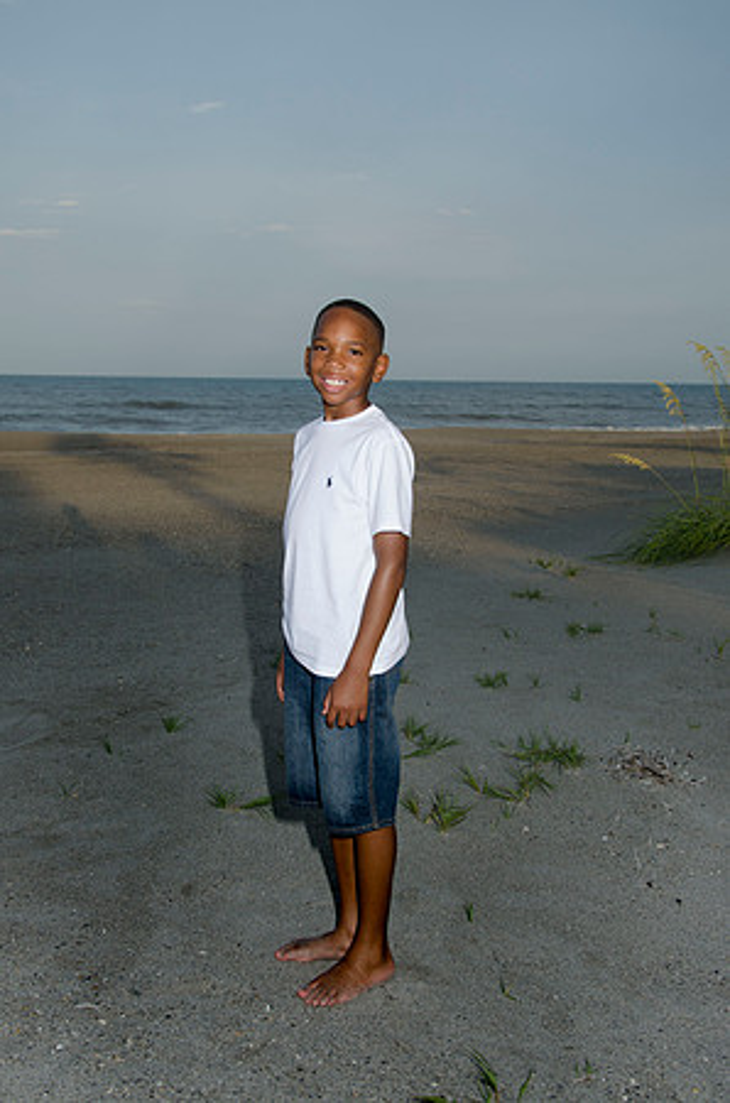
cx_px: 365
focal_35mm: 42
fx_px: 1283
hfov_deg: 31.8
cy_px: 552
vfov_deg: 46.5
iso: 100
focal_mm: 28
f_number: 7.1
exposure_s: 1/250
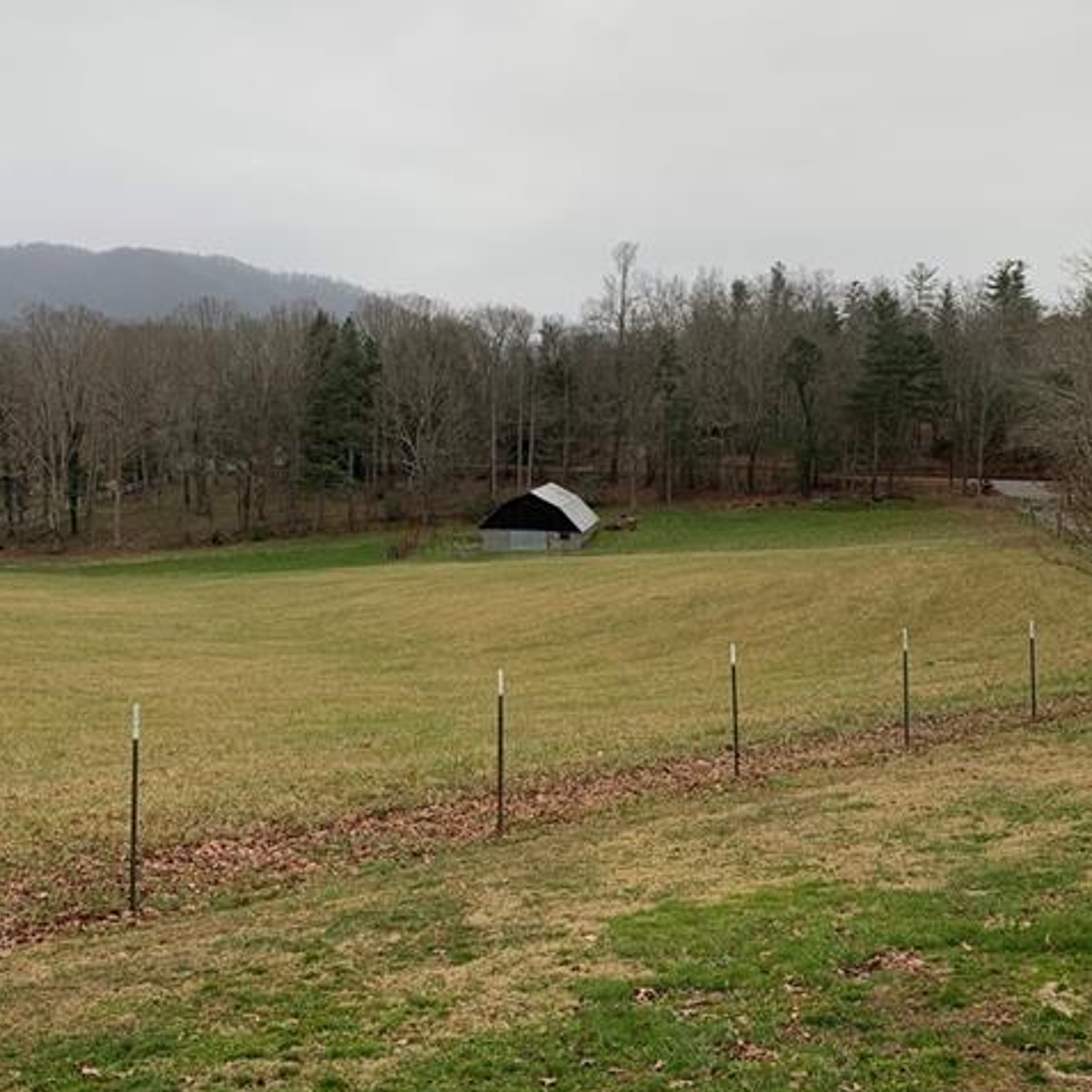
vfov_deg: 44.8
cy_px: 476
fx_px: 1321
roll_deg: -1.1
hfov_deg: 44.9
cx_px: 508
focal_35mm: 37
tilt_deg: -3.2
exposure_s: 1/121
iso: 25
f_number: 1.8
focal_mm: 4.25
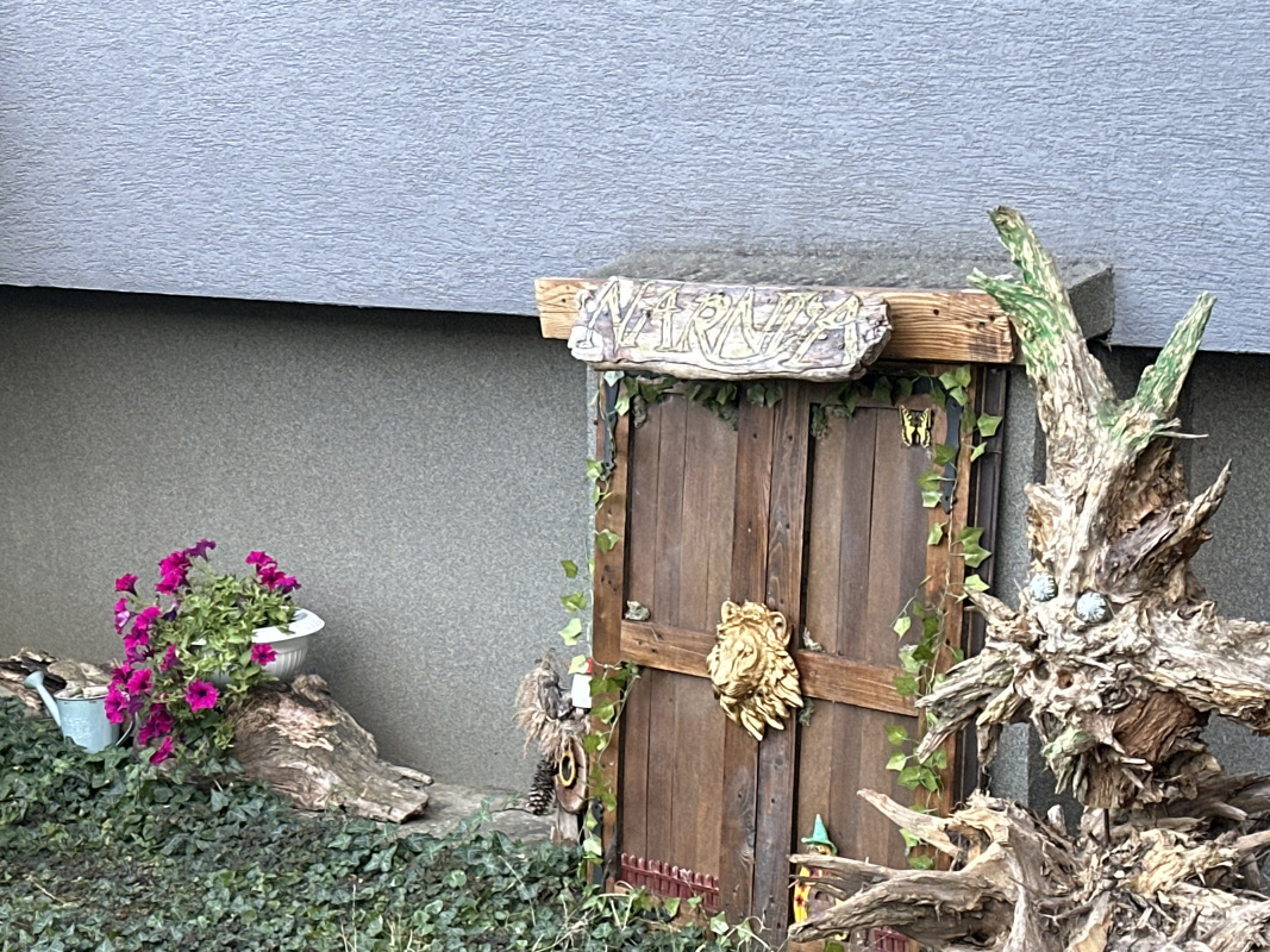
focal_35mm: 90
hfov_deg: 21.3
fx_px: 3302
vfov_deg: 16.3
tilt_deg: -12.6
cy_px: 769
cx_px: 126
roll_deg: +3.2
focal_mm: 6.86
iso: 100
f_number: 1.78
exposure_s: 1/60
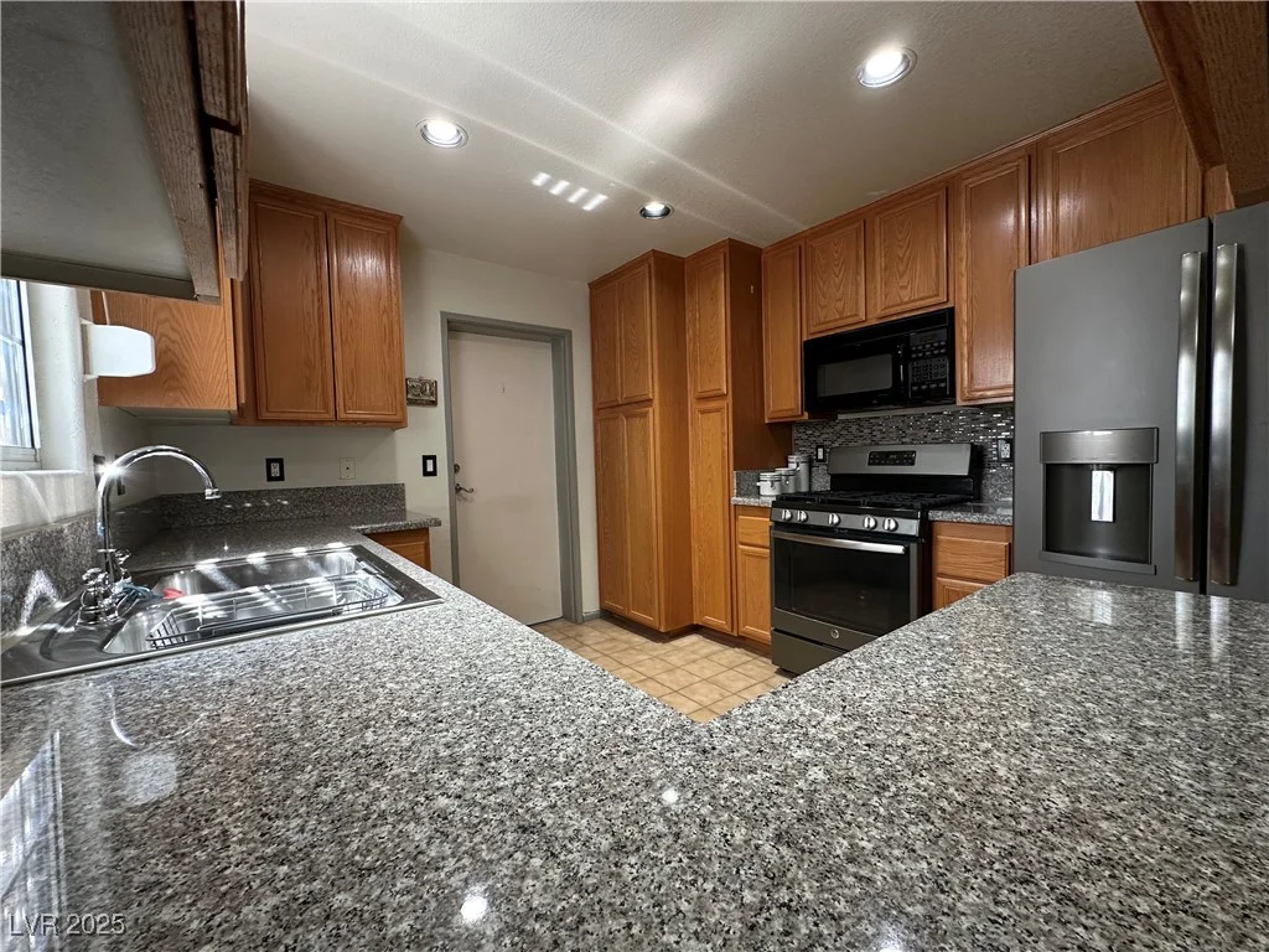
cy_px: 476
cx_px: 634
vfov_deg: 85.7
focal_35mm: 14
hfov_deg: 102.1
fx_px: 513
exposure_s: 1/60
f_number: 2.2
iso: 160
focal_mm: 2.22
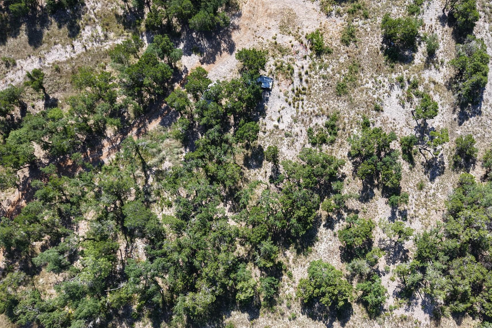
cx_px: 281
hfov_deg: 61.7
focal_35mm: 30
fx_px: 410
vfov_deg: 43.4
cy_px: 195
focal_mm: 8.67
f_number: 1.8
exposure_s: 1/1500
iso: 100
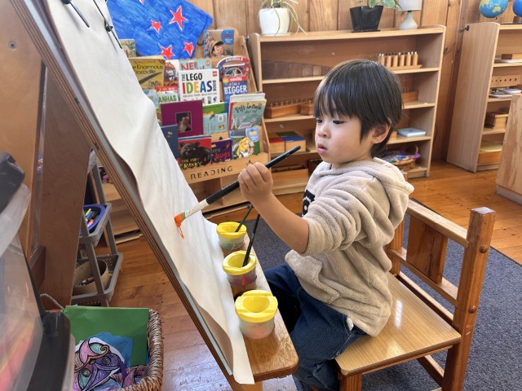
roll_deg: +2.5
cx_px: 261
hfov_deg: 71.6
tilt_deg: -23.2
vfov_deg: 56.8
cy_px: 196
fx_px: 362
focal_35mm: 24
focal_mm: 6.86
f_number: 1.78
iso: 160
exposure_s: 1/100
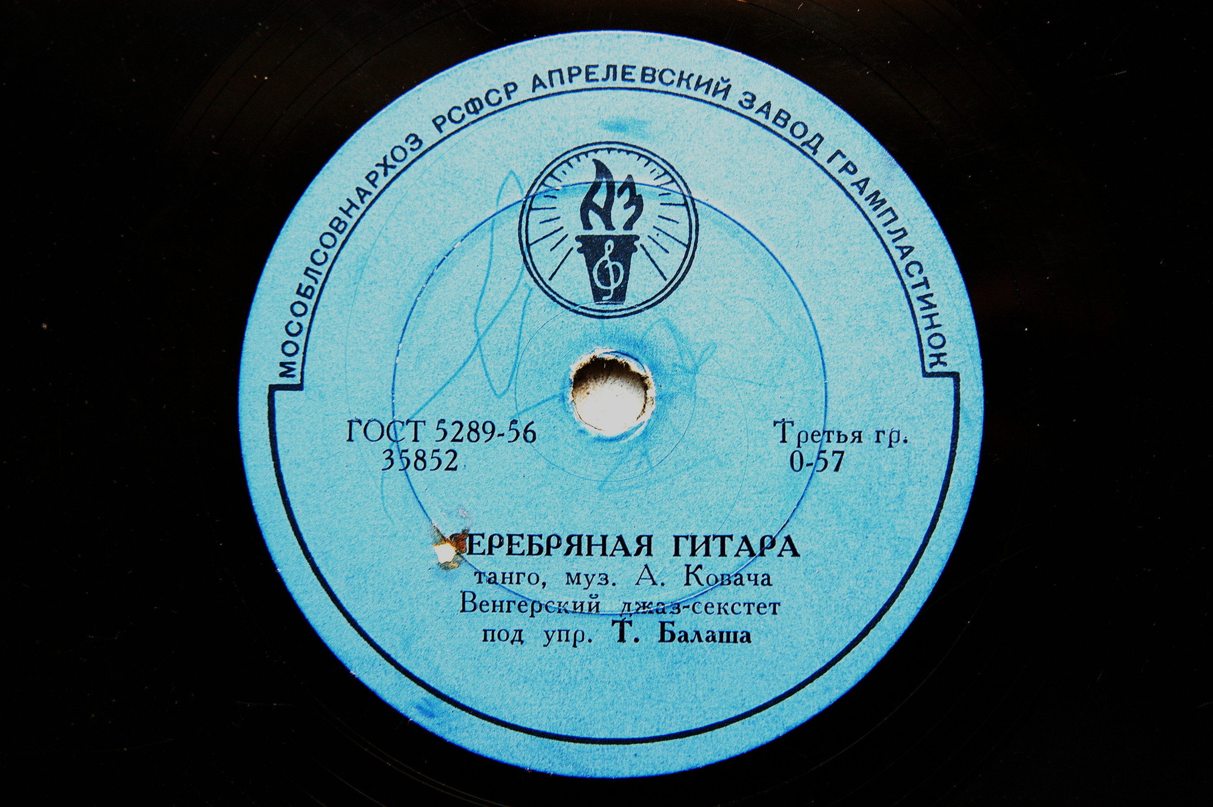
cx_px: 606
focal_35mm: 52
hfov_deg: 37.9
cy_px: 404
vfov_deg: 25.7
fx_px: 1767
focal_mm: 35
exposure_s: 1/50
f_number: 3.5
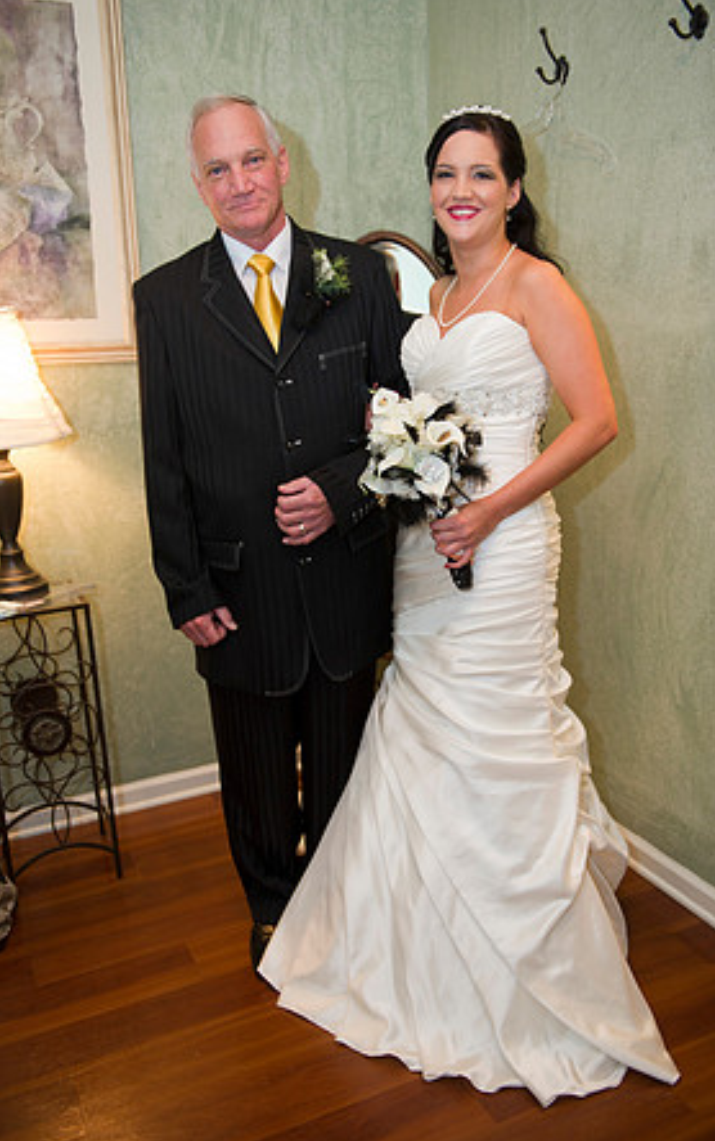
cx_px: 361
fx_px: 1028
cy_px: 570
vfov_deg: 58.1
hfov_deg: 38.4
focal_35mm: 33
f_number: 2.8
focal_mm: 32
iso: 800
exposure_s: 1/100
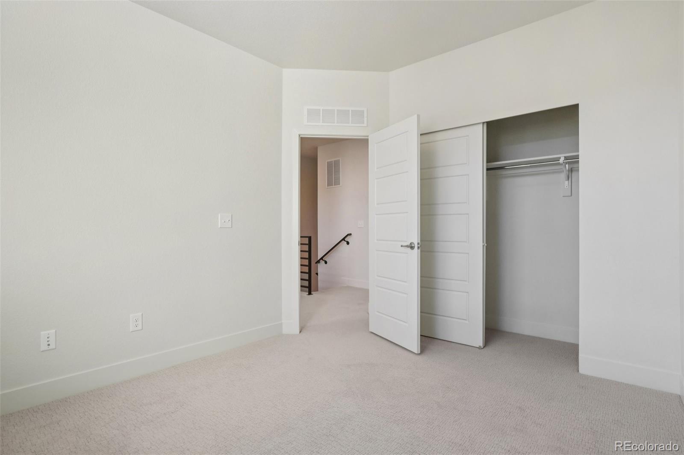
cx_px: 342
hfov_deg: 95.0
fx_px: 313
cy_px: 228
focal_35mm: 16
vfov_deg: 72.0
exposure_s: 1/30
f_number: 8
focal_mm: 11
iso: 160
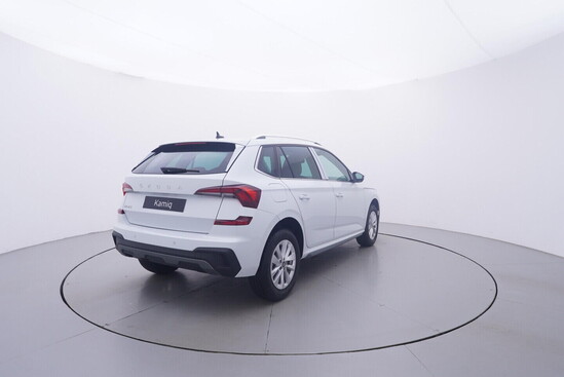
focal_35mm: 22
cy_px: 188
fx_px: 353
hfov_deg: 77.3
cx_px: 282
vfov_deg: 56.2
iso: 200
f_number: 5
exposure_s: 1/80
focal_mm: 15
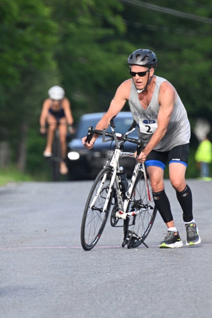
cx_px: 106
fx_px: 7062
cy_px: 159
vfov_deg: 2.6
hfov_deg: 1.7
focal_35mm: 800
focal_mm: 800
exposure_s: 1/800
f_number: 11
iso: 2500
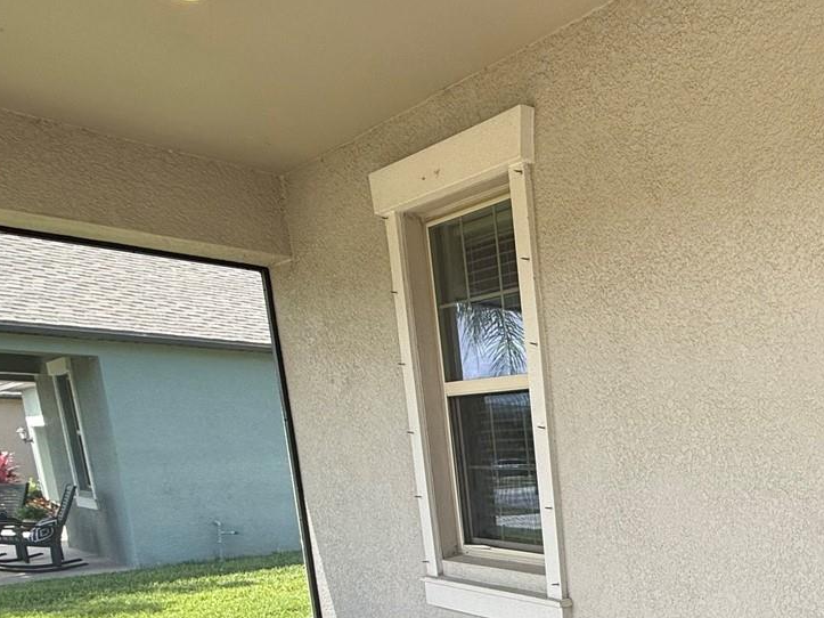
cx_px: 900
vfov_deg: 41.3
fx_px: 738
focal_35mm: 31
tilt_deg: -9.2
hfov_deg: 44.8
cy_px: 572
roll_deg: +0.3
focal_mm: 2.22
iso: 50
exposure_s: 1/296
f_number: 2.2
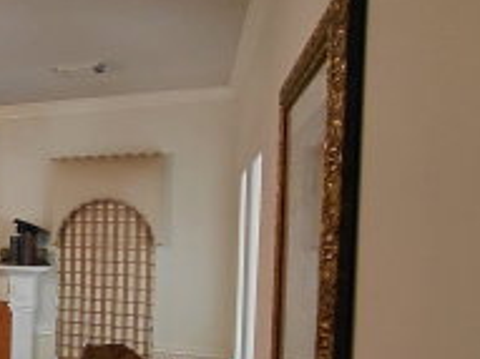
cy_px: 266
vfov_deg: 33.0
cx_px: -143
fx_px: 596
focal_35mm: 43
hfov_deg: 32.8
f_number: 2.2
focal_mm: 1.64
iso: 320
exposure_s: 1/30
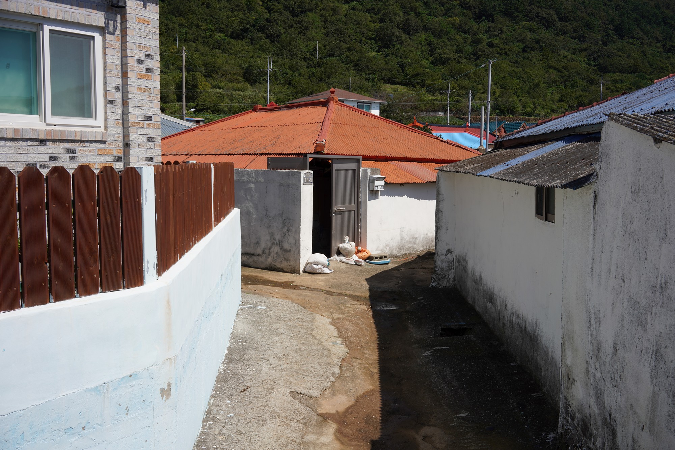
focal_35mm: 35
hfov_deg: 54.4
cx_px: 338
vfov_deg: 37.9
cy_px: 225
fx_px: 656
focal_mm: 35
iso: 100
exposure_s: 1/125
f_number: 14
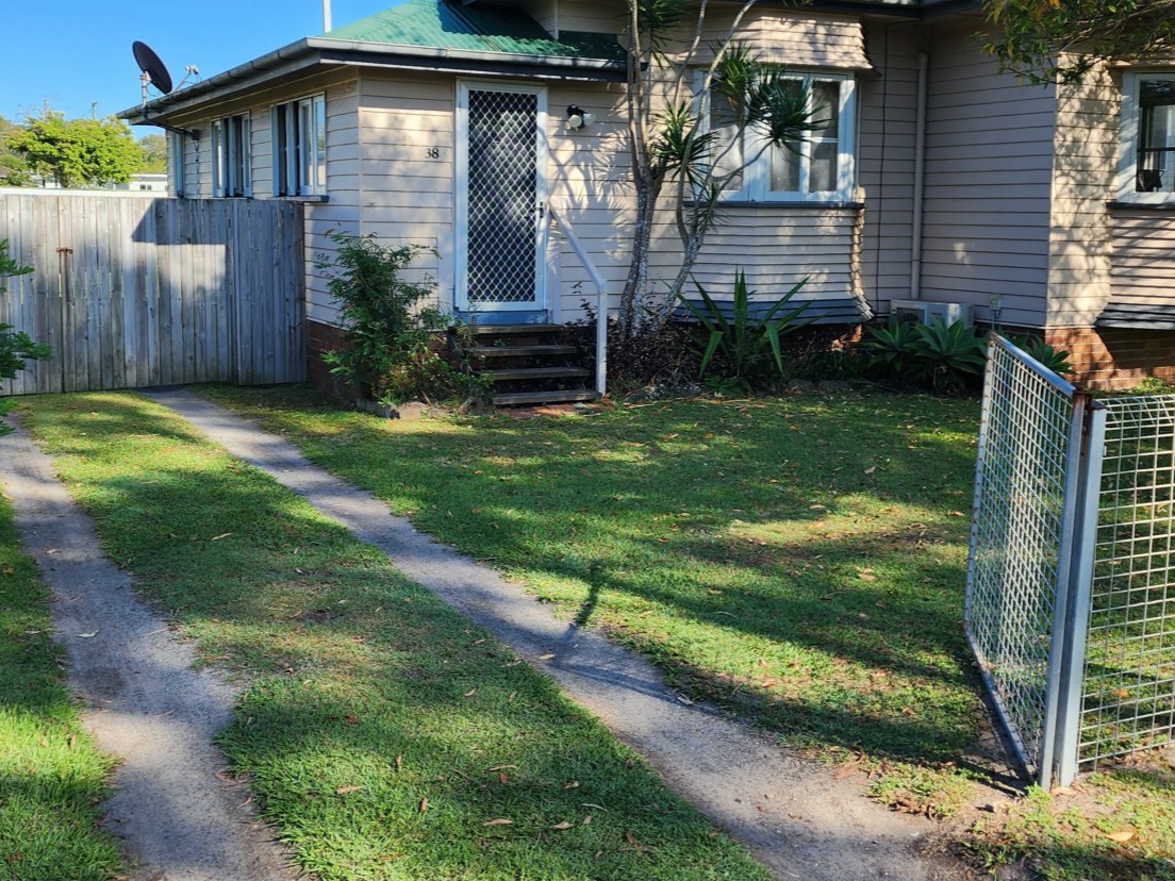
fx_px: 1358
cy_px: 322
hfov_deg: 46.8
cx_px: 603
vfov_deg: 35.7
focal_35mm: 40
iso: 12
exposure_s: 1/492
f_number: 1.8
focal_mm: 6.4
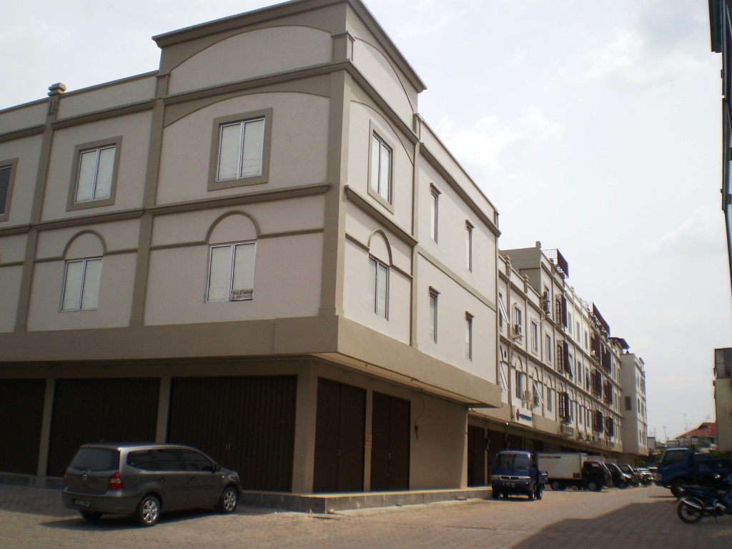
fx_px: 761
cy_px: 274
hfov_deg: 51.4
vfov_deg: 39.7
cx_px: 366
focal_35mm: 36
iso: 64
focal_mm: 6.3
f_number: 4.6
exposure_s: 1/1600
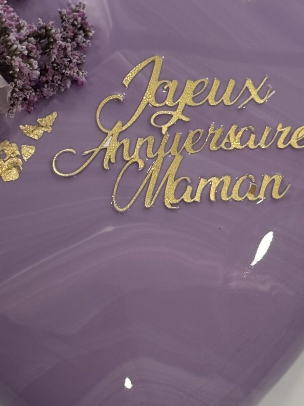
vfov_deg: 15.8
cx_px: 125
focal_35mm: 125
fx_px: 1464
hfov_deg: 11.9
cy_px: 170
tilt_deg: -76.7
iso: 50
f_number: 1.78
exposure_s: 1/100
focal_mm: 6.76
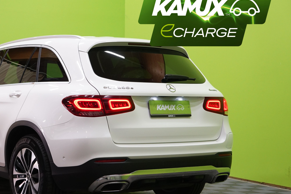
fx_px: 614
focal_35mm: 76
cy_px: 120
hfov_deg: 26.3
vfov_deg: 17.9
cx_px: 75
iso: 1250
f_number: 4
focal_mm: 51
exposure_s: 1/200
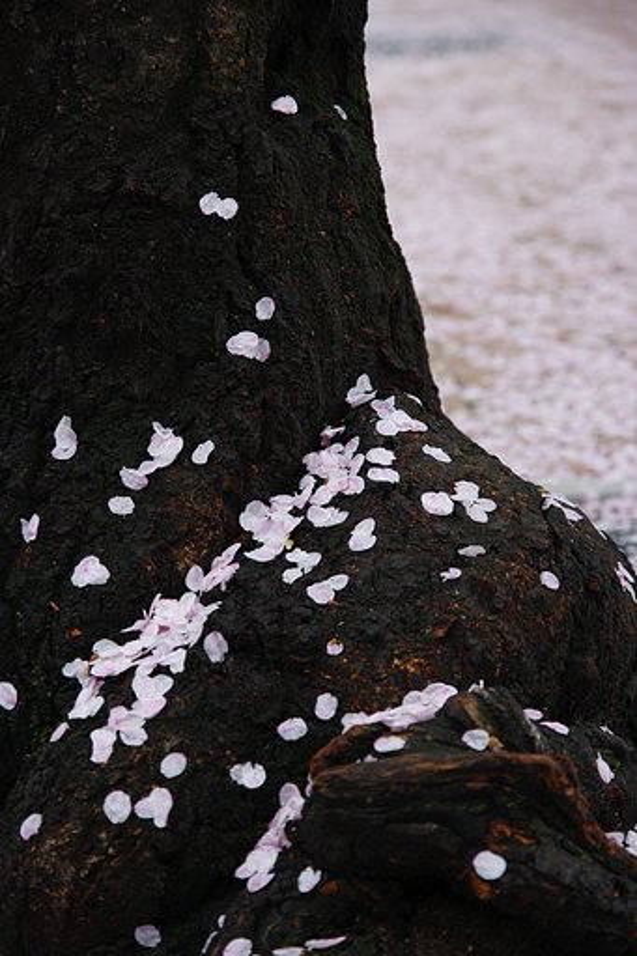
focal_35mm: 105
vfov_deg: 19.5
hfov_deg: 13.0
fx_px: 2789
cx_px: 318
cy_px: 478
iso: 320
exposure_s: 1/80
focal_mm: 70
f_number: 4.5
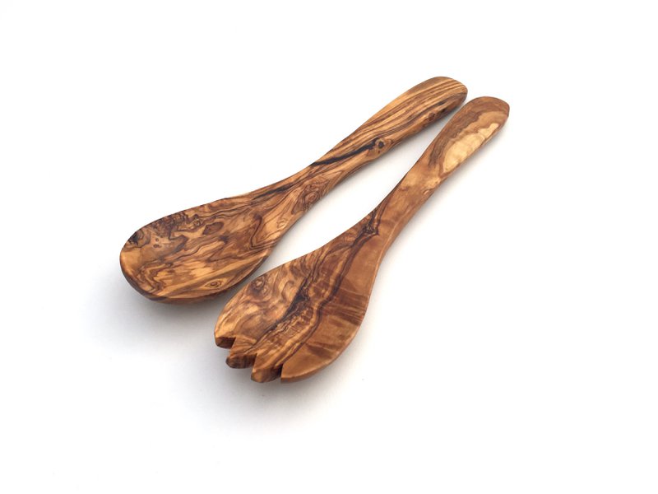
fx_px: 551
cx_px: 329
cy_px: 247
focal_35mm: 29
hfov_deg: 61.7
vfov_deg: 48.2
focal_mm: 4.15
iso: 32
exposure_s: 1/964
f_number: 2.2
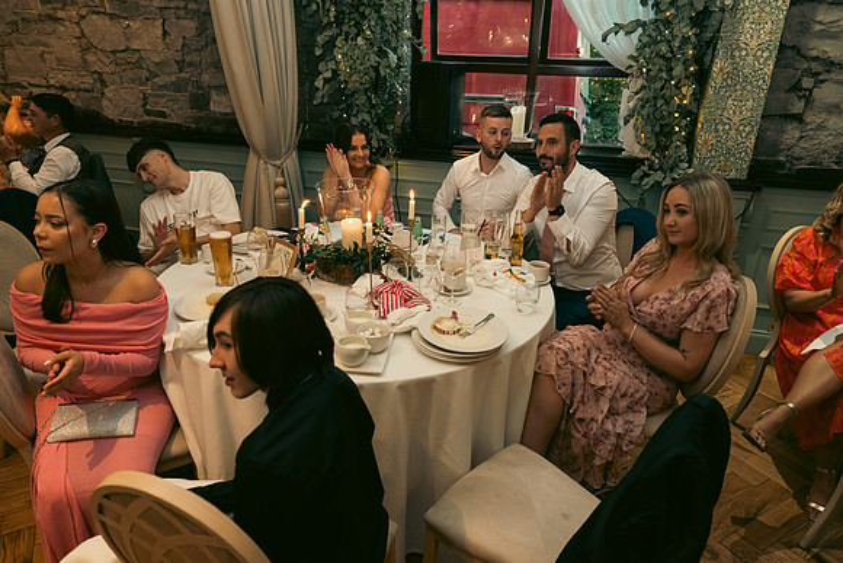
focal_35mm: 24
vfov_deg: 53.2
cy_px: 282
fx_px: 562
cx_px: 422
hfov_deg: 73.7
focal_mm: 24
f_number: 3.5
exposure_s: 1/160
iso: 2500
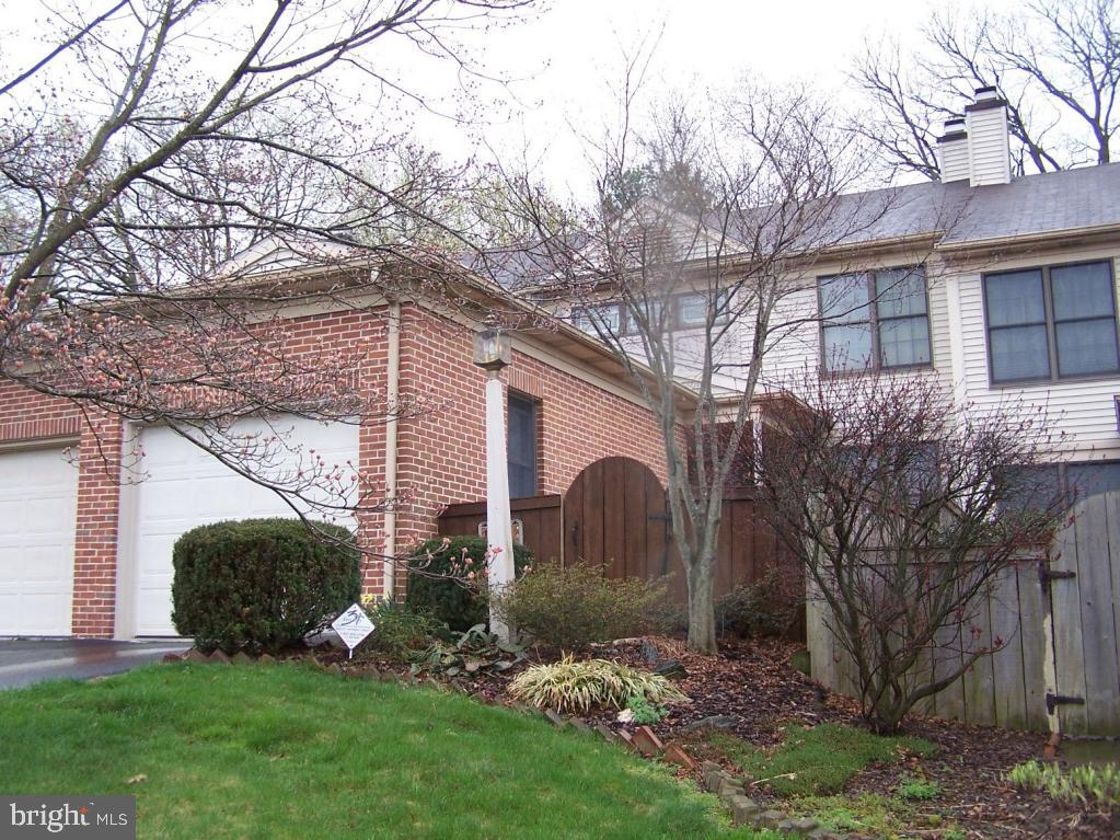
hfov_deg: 49.0
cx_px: 560
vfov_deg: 37.7
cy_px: 420
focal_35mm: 38
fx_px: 1229
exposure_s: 1/125
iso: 80
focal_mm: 6.3
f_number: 2.8
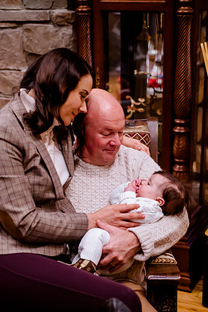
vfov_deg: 29.2
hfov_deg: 19.7
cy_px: 177
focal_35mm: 69
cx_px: 108
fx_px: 597
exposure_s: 1/160
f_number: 2.8
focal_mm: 60
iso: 2500
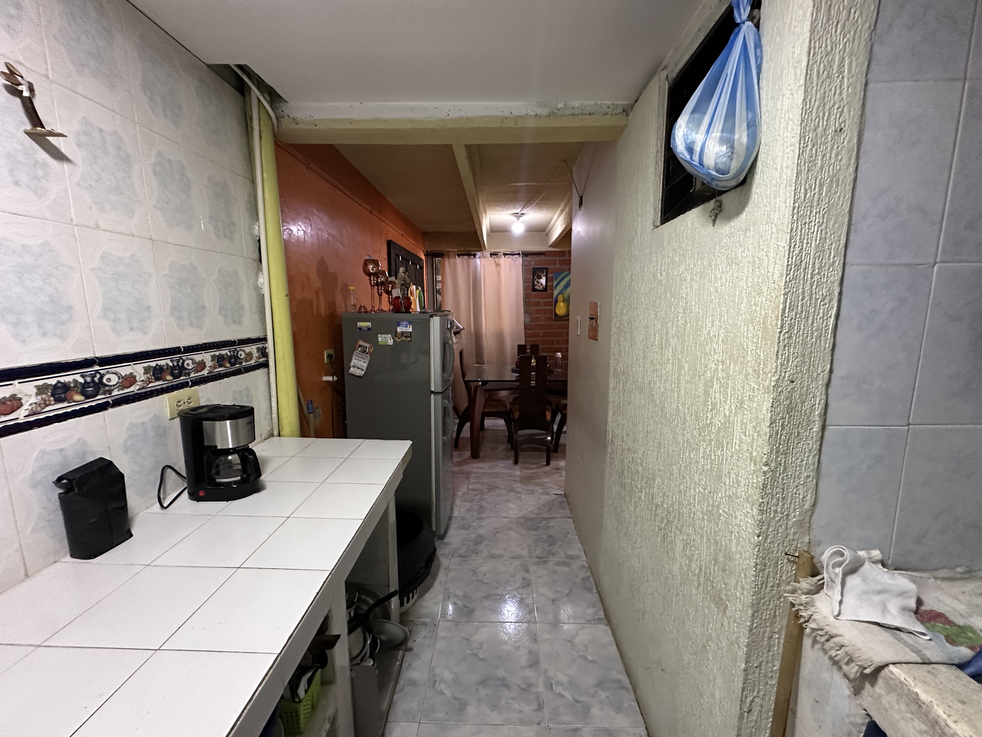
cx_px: 491
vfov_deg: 85.7
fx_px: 397
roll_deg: +0.1
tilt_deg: -8.7
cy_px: 368
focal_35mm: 14
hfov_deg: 102.1
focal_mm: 2.22
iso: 640
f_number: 2.2
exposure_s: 1/60
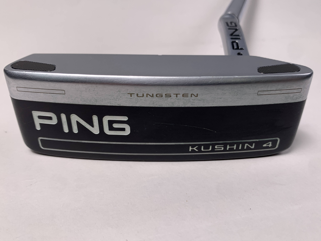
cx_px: 167
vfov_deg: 46.8
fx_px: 278
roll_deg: -1.7
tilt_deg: -35.7
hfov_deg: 59.9
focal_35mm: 30
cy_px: 118
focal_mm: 4.25
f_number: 1.8
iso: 25
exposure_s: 1/263
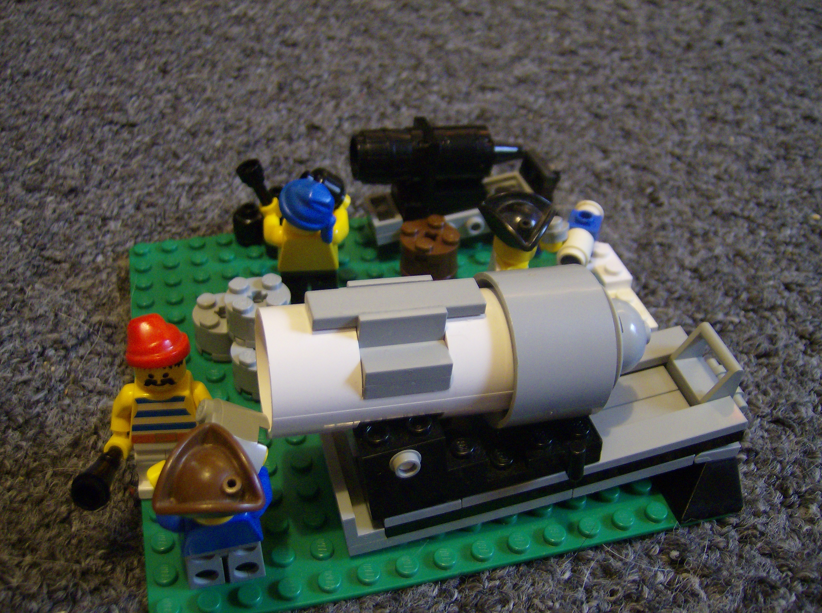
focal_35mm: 36
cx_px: 411
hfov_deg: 51.5
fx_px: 853
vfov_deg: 39.5
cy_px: 306
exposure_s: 1/4.69
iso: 200
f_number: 2.8
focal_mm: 6
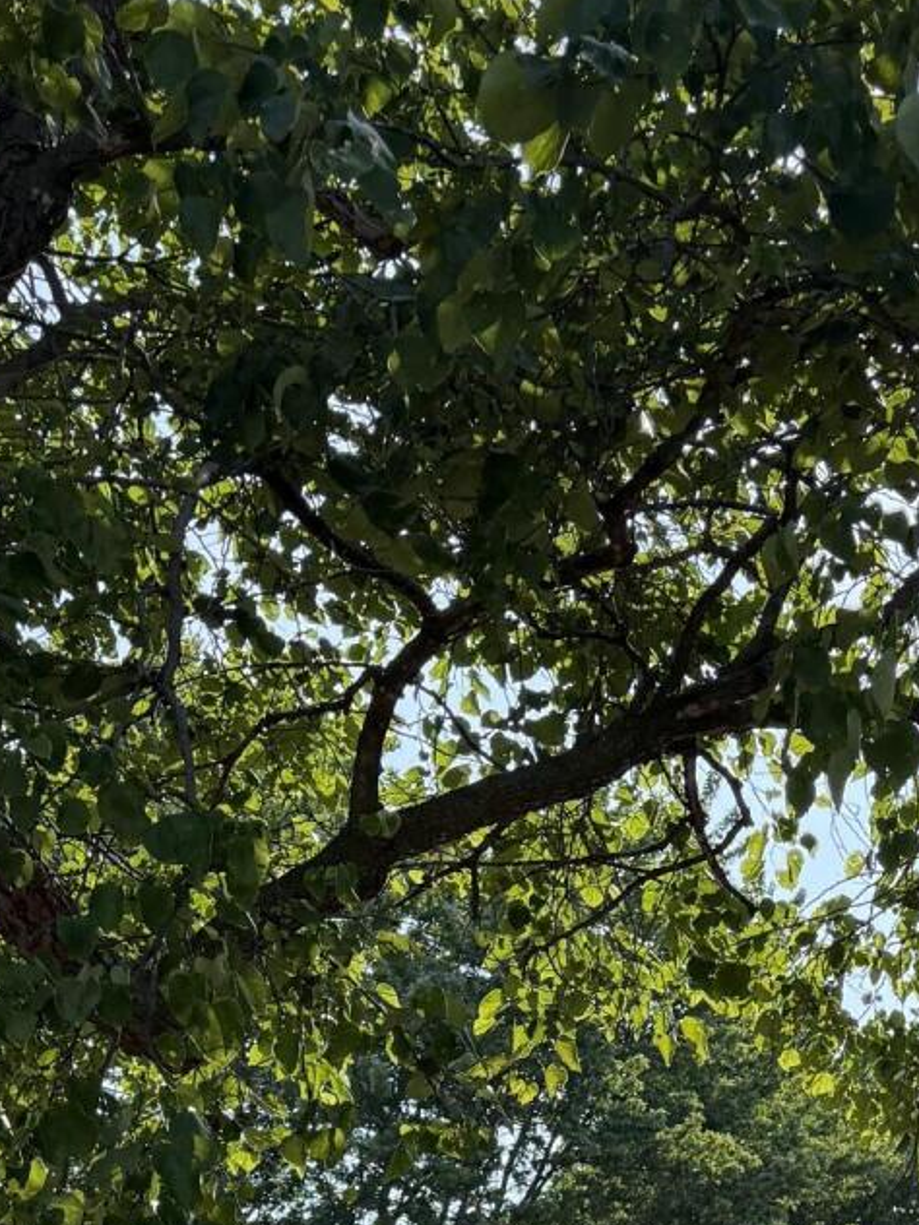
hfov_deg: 18.3
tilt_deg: +6.5
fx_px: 2690
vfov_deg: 23.2
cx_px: 1119
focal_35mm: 76
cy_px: 1516
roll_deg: +1.6
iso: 100
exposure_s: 1/2525
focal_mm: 6.76
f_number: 1.78
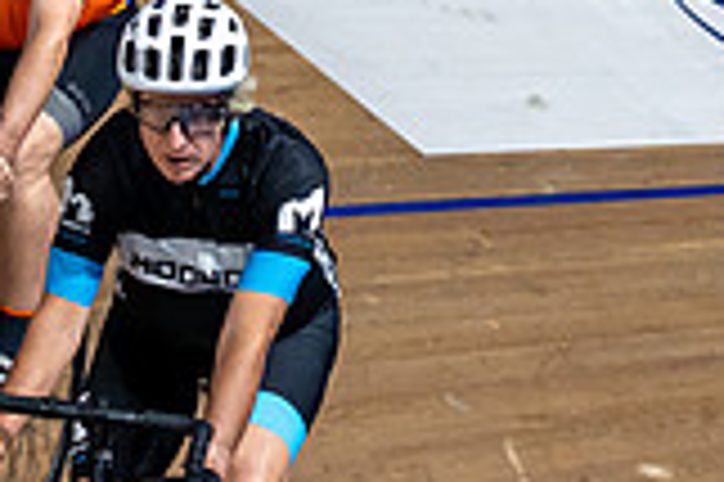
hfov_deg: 8.0
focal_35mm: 258
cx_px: 503
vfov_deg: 5.2
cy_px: -406
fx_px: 5183
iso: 2500
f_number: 2.8
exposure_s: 1/1000
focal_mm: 47
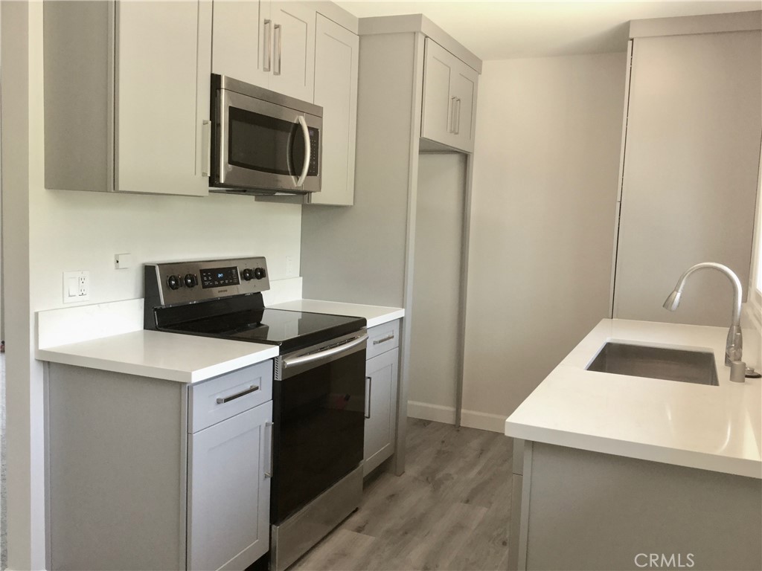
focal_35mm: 31
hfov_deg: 58.4
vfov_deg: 45.4
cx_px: 381
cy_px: 286
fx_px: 682
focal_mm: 3.3
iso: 64
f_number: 2.4
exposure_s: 1/30
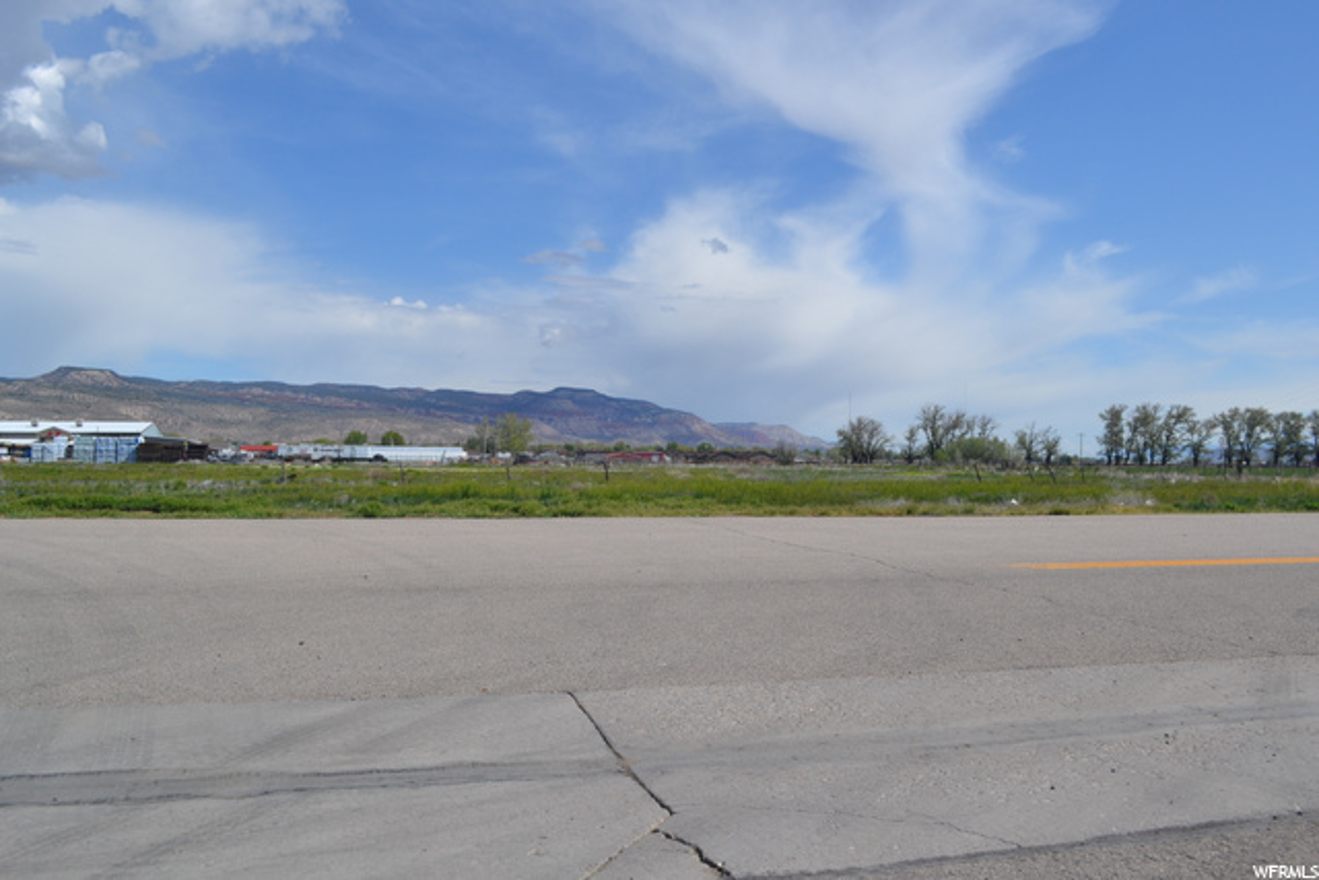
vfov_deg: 40.0
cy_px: 440
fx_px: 1209
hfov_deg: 57.2
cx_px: 660
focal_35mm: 33
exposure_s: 1/400
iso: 100
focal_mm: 22
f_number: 8
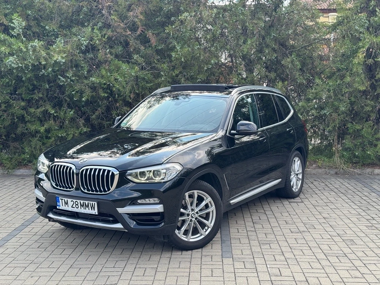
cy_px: 142
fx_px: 527
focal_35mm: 48
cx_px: 190
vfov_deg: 30.3
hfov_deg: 39.7
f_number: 1.78
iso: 64
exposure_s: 1/802
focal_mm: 6.76
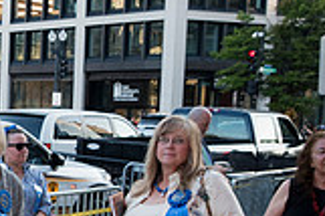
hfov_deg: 19.2
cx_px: -214
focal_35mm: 87
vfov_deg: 15.4
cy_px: 215
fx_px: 785
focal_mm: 24
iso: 800
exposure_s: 1/320
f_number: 5.6
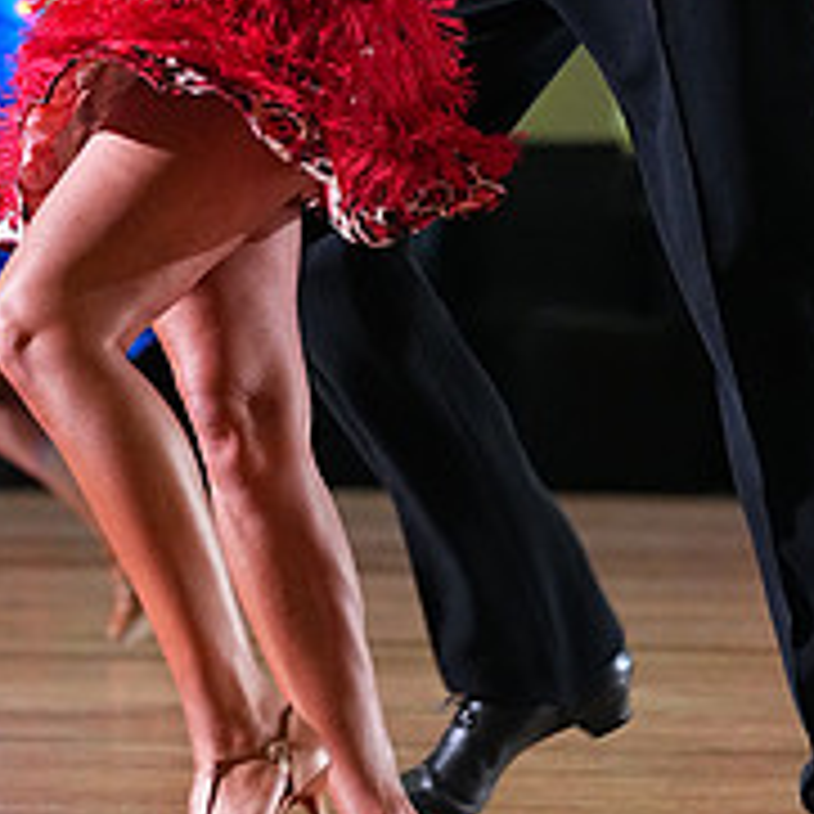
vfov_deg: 3.7
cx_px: 452
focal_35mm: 469
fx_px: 12477
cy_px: -162
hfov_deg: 3.7
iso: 8000
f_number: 5
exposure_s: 1/400
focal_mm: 172
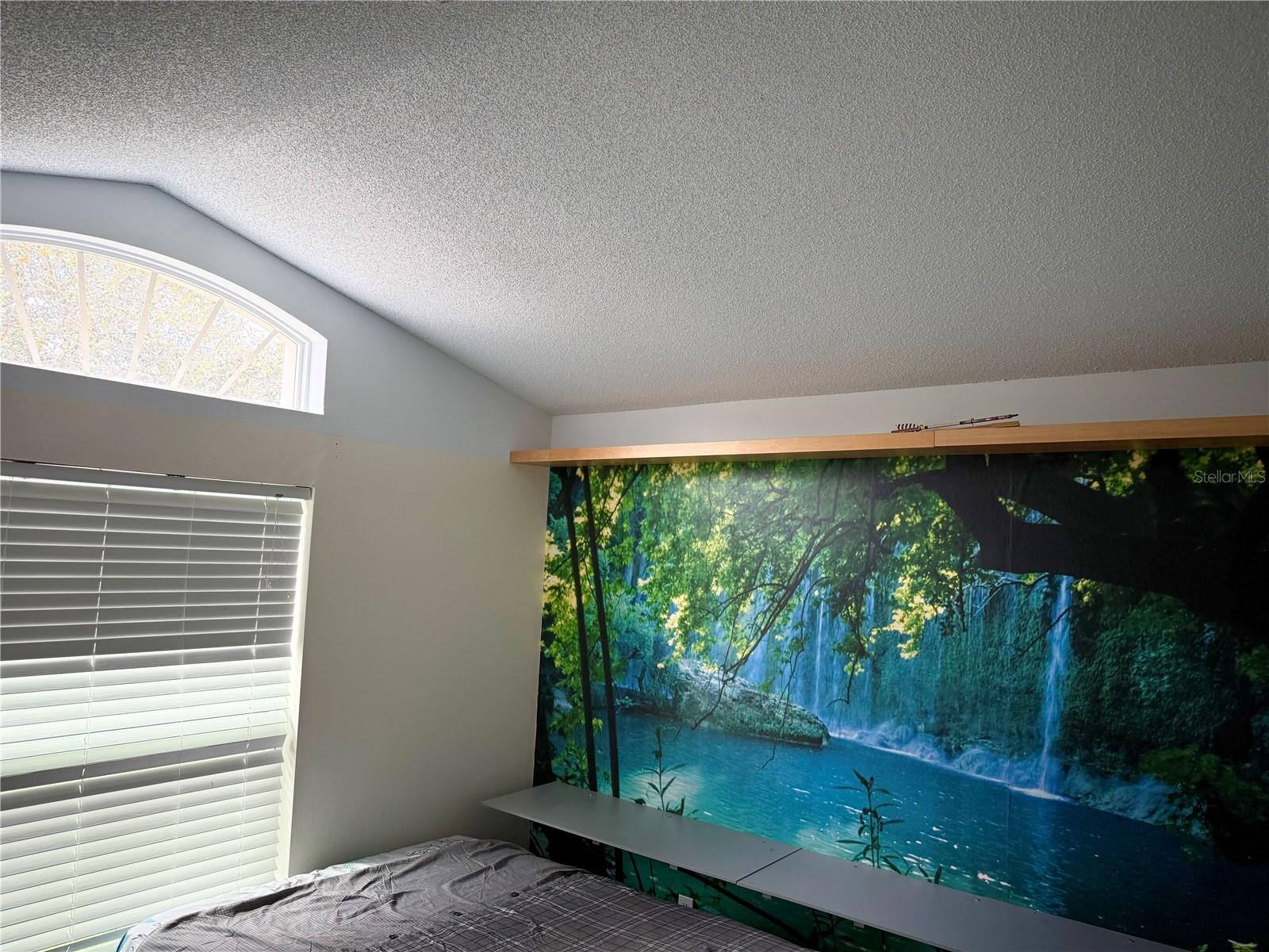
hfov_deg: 71.6
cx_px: 634
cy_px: 476
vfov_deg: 56.8
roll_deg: -2.9
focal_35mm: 24
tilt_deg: +4.0
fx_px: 880
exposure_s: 1/150
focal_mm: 6.76
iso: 200
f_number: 1.78
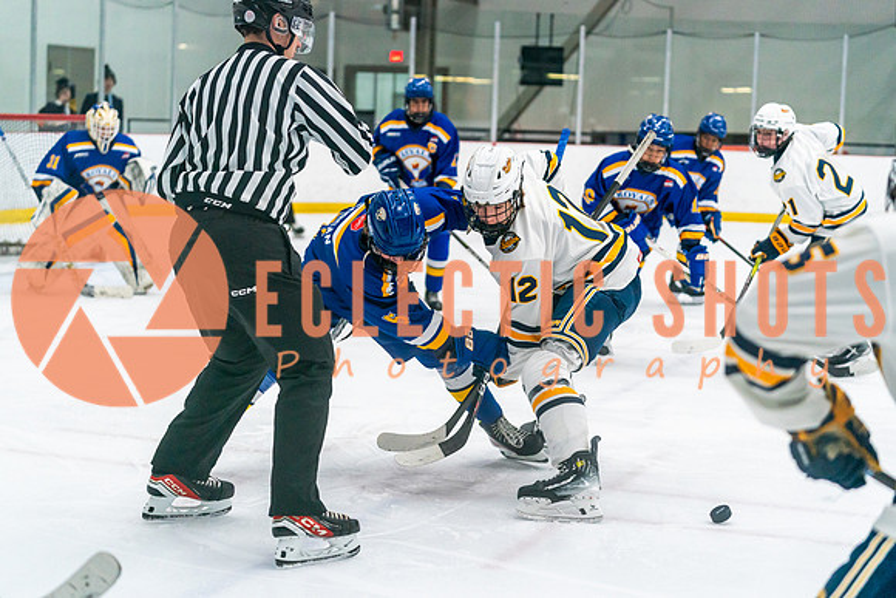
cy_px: 299
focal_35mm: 70
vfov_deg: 19.5
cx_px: 448
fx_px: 1743
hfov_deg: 28.8
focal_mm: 70
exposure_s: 1/1250
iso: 3200
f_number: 2.8
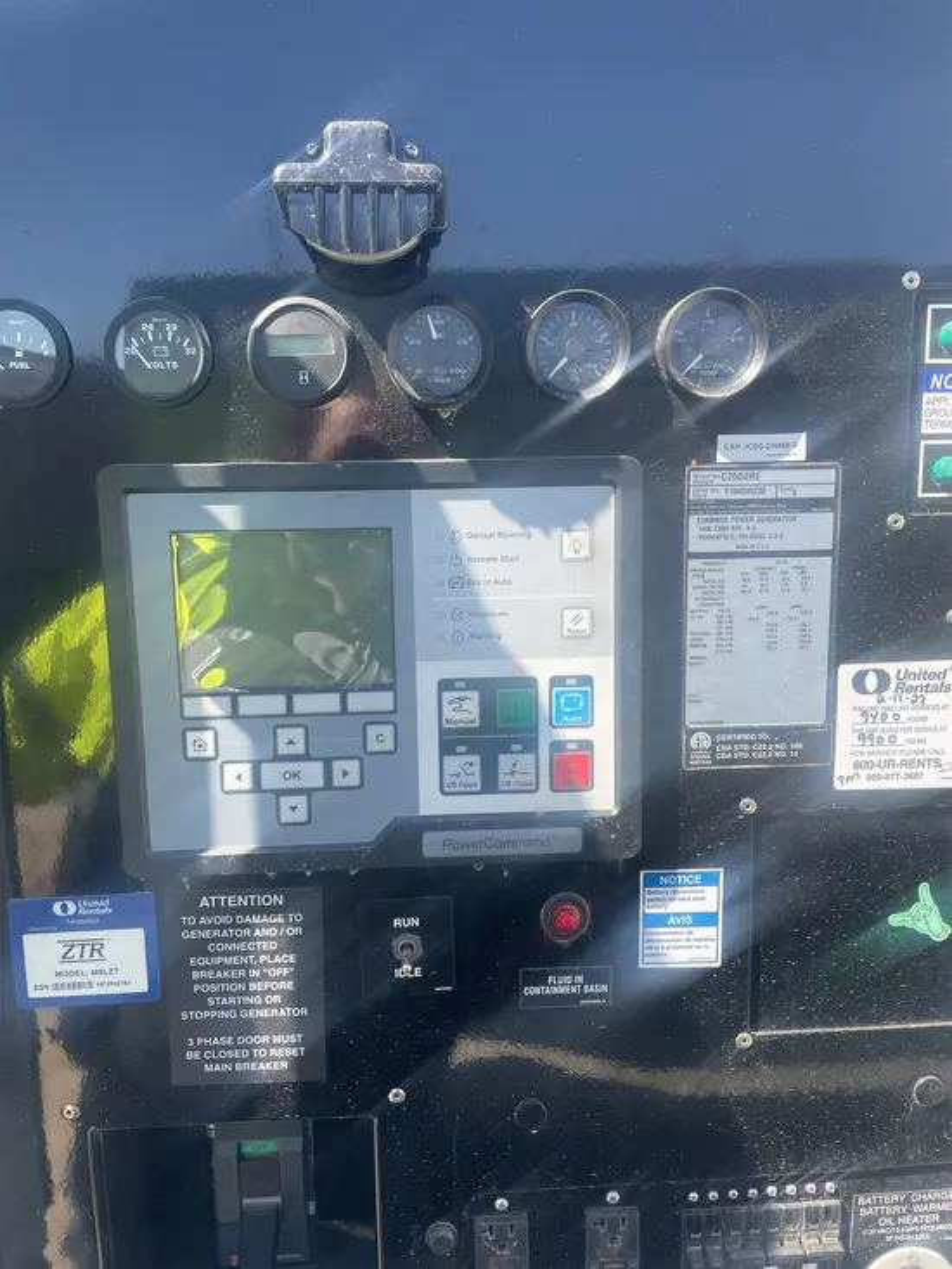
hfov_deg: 53.1
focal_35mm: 26
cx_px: 476
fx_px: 953
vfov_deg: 67.3
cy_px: 634
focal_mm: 4.2
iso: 50
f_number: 1.6
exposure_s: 1/924
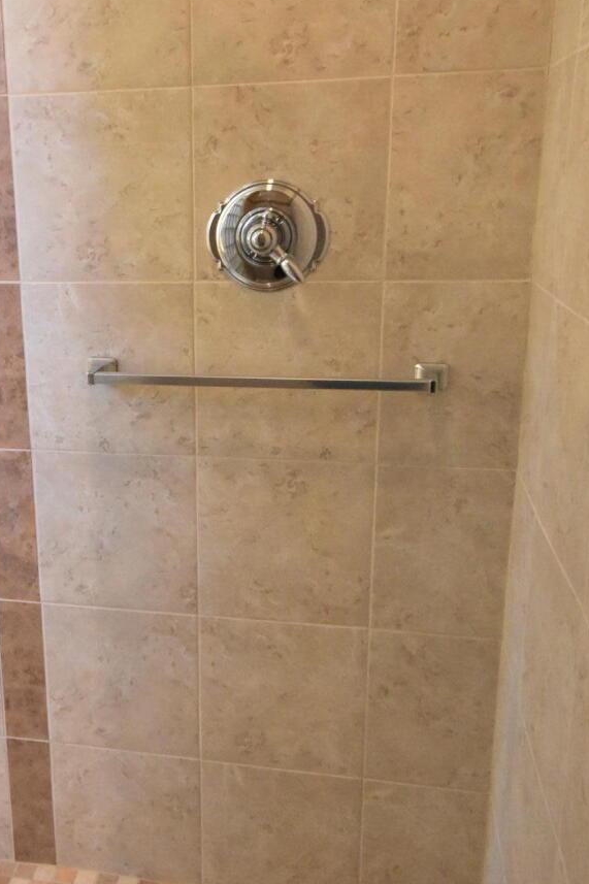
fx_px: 859
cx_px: 148
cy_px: 430
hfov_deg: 36.9
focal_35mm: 35
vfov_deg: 54.4
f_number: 4.5
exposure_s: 1/125
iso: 2500
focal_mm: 10
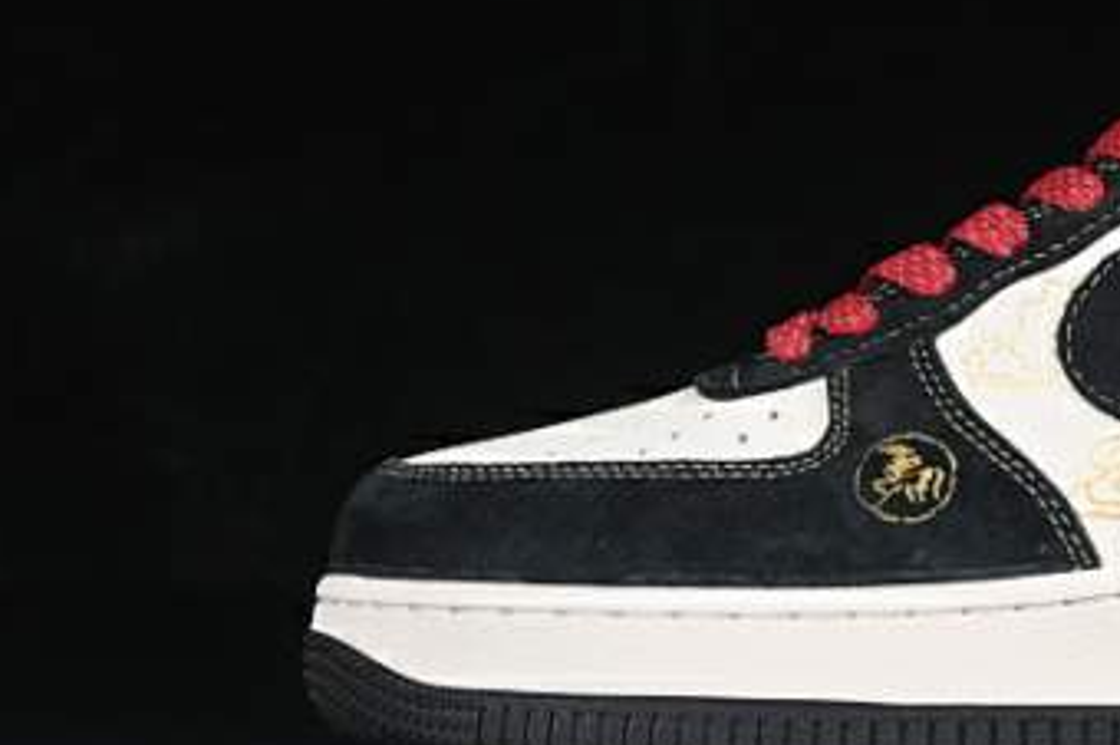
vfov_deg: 8.5
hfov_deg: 12.6
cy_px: 274
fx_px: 5004
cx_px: 1136
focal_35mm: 161
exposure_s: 1/80
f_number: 7.1
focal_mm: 50
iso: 160
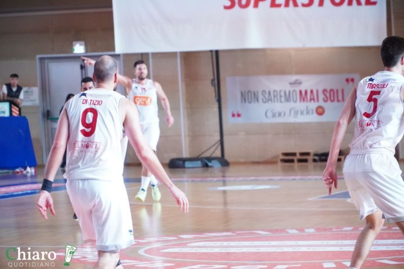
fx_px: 1768
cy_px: 134
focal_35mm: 158
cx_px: 202
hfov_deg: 13.0
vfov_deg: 8.7
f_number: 4
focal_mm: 105
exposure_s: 1/400
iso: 5000
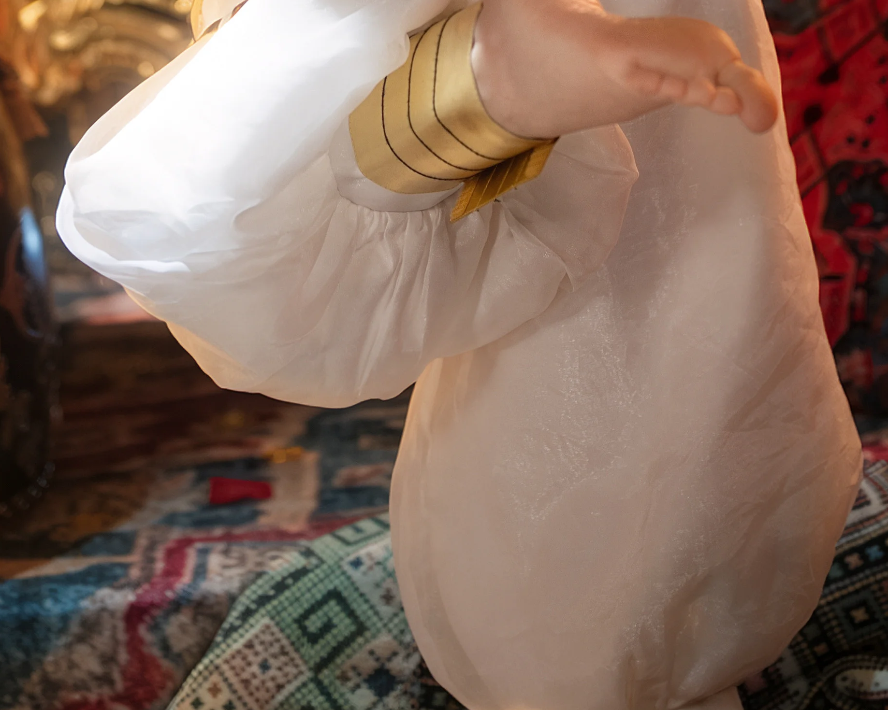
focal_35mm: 179
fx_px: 4705
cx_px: 342
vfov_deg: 8.4
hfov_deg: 10.8
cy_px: -455
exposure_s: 1/125
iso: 160
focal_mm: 50
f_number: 1.2
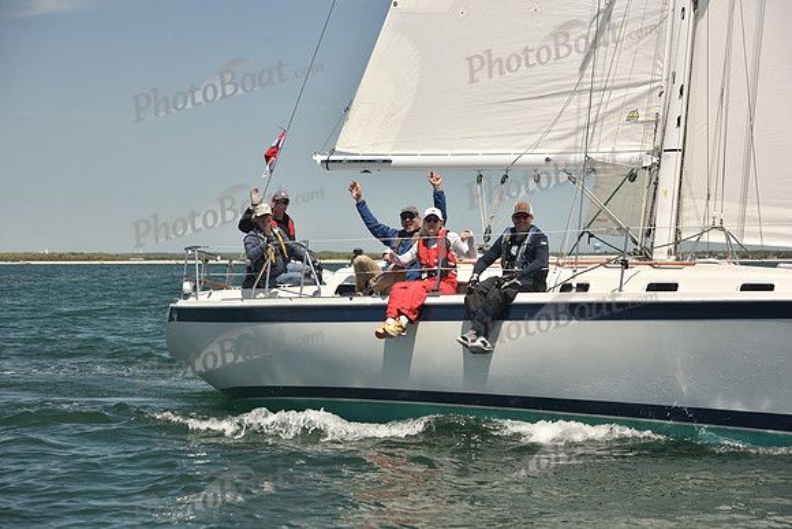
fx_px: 2200
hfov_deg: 20.4
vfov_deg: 13.7
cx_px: 396
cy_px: 264
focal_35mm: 100
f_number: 5.6
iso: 250
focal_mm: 100
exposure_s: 1/800
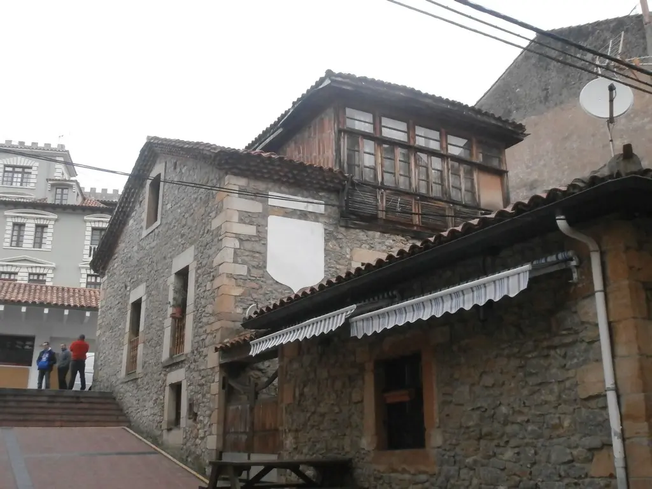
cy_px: 244
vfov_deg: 37.7
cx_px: 326
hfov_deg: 49.0
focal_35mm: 38
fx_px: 716
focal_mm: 6.67
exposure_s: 1/400
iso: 800
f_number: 3.9
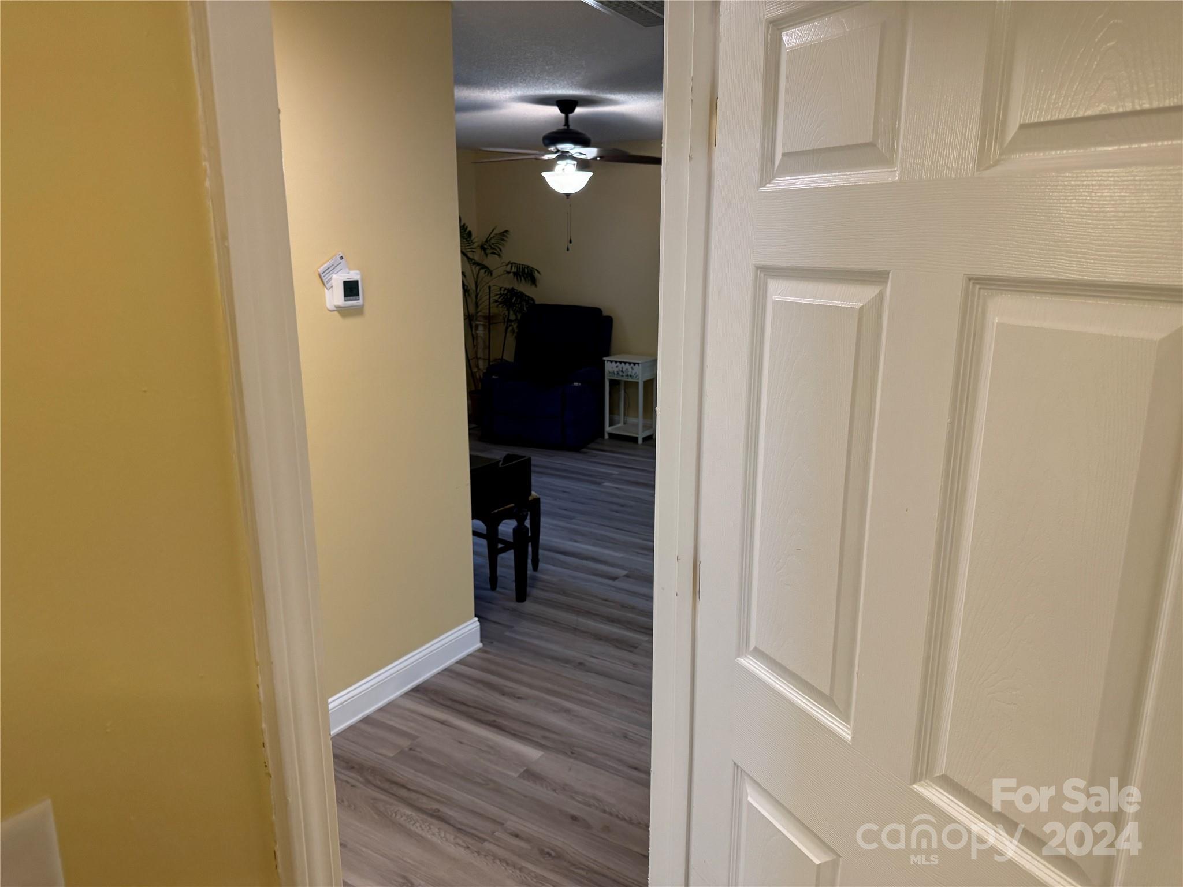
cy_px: 444
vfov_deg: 56.8
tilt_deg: -13.0
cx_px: 592
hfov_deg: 71.6
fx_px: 820
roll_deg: -0.2
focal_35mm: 24
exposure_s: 1/120
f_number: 1.78
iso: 200
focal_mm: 6.76
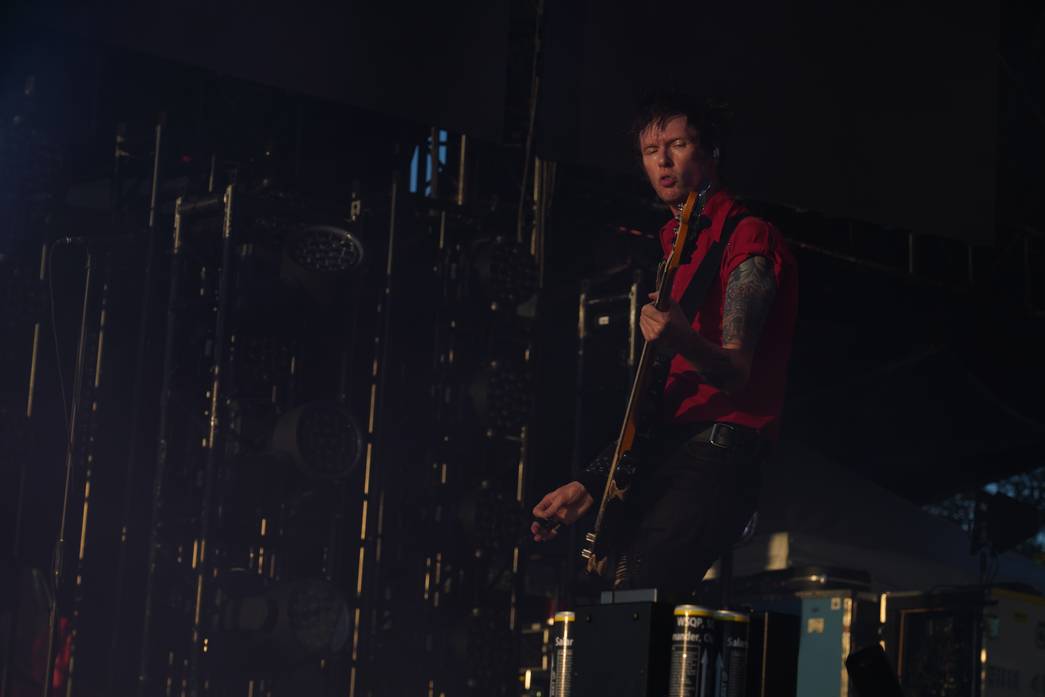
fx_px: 3048
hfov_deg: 19.5
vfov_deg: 13.0
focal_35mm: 105
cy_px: 348
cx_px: 522
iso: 100
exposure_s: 1/400
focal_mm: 105
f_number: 7.1
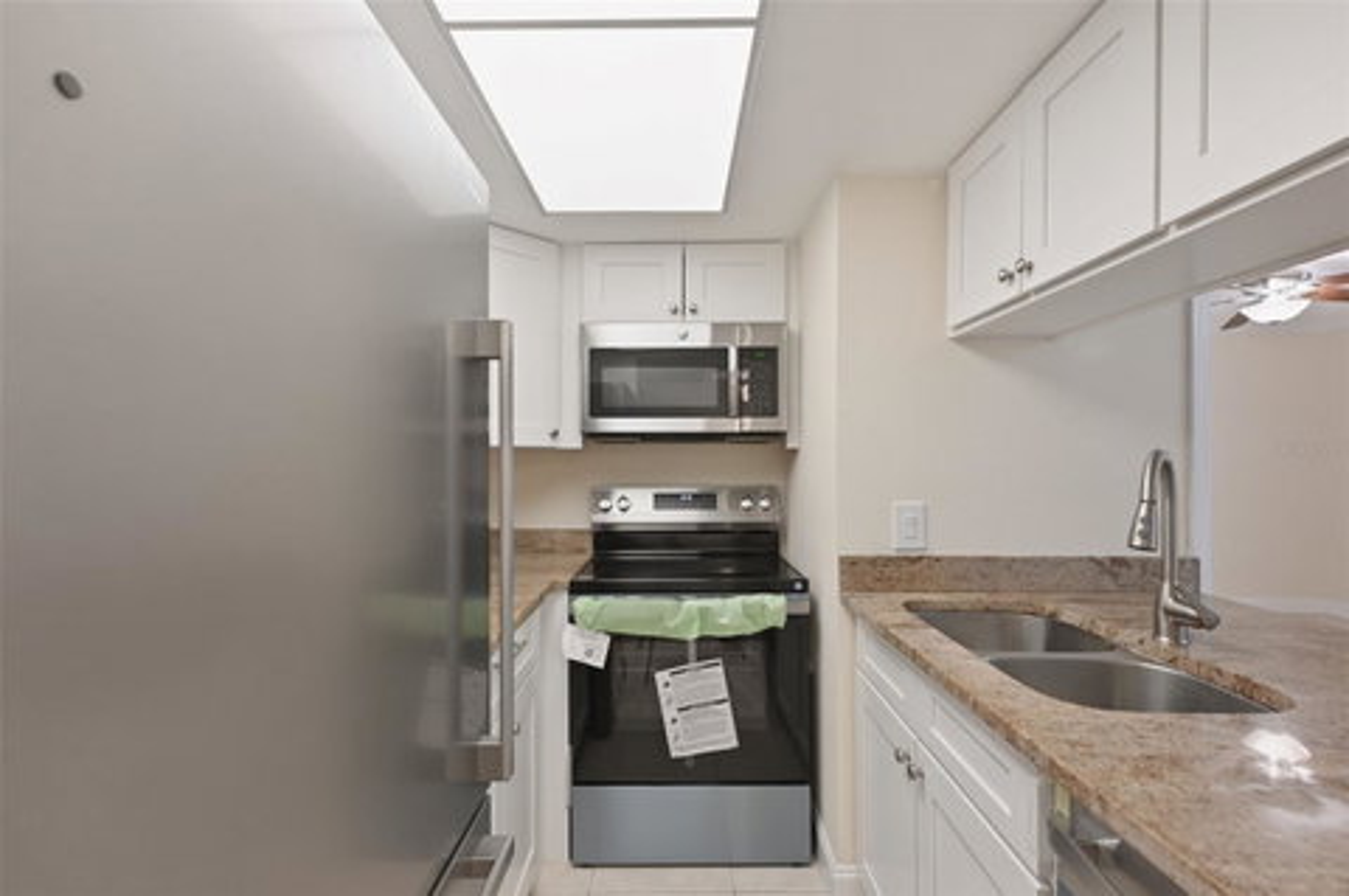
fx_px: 599
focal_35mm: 16
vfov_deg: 73.6
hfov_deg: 96.8
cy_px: 448
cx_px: 674
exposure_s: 1/40
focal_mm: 16
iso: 1250
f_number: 6.3
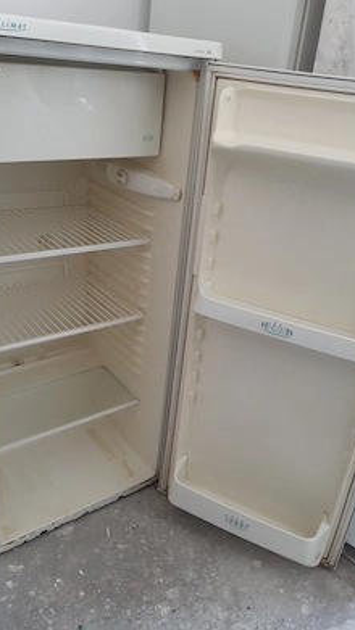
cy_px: 309
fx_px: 485
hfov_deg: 40.2
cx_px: 176
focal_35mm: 29
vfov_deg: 66.1
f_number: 1.7
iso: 125
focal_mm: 3.93
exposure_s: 1/60
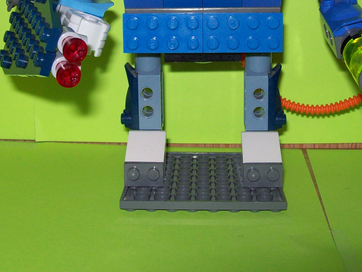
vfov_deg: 22.9
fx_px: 659
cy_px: 48
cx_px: 193
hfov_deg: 30.7
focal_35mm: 63
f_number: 2.7
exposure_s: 1/64
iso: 80
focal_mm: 6
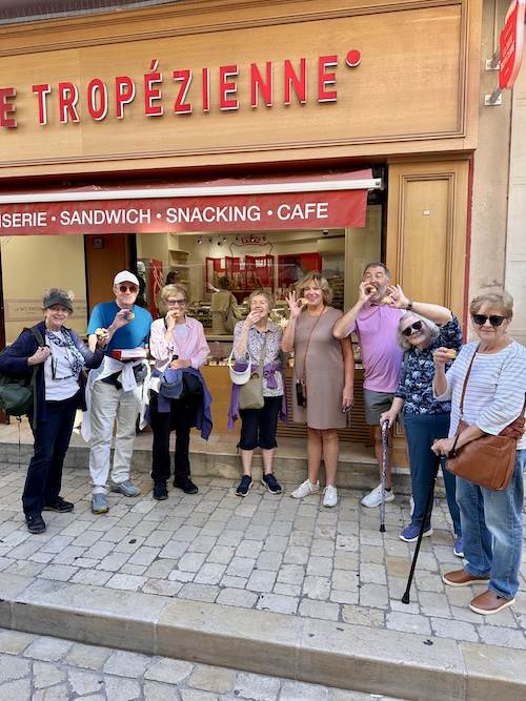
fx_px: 486
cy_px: 350
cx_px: 263
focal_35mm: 24
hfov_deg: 56.8
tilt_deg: -4.6
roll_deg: +0.7
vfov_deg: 71.6
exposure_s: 1/262
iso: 80
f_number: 1.78
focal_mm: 6.86
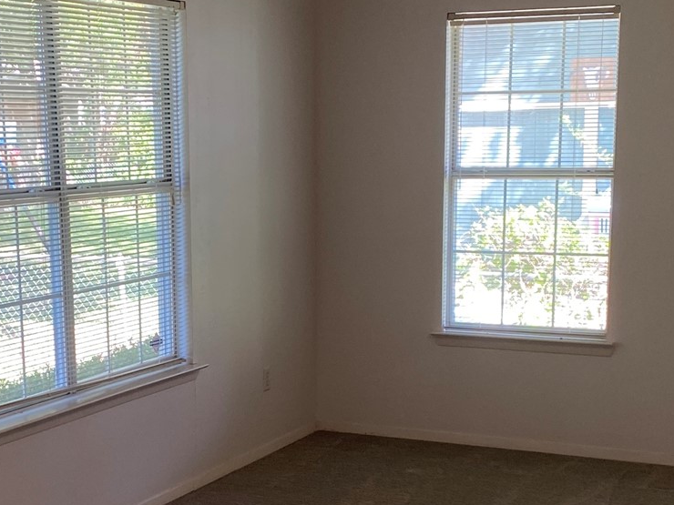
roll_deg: +0.1
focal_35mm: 72
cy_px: 357
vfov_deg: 20.3
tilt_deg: -9.3
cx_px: 263
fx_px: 1402
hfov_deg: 27.0
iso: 100
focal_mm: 4.25
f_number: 1.8
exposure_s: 1/120
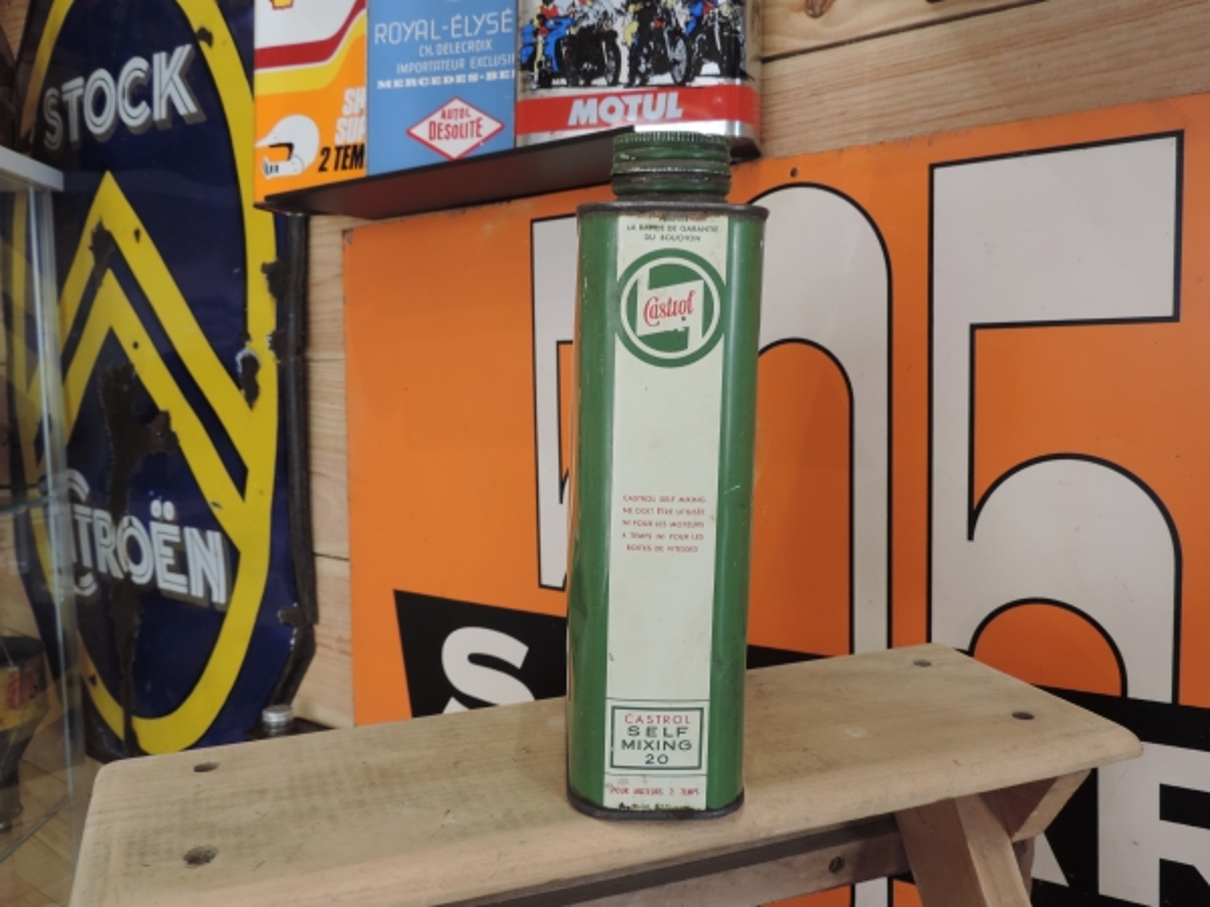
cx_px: 605
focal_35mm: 30
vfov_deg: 46.8
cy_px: 454
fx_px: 1049
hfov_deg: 60.0
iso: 160
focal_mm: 5.3
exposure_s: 1/30
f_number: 3.1
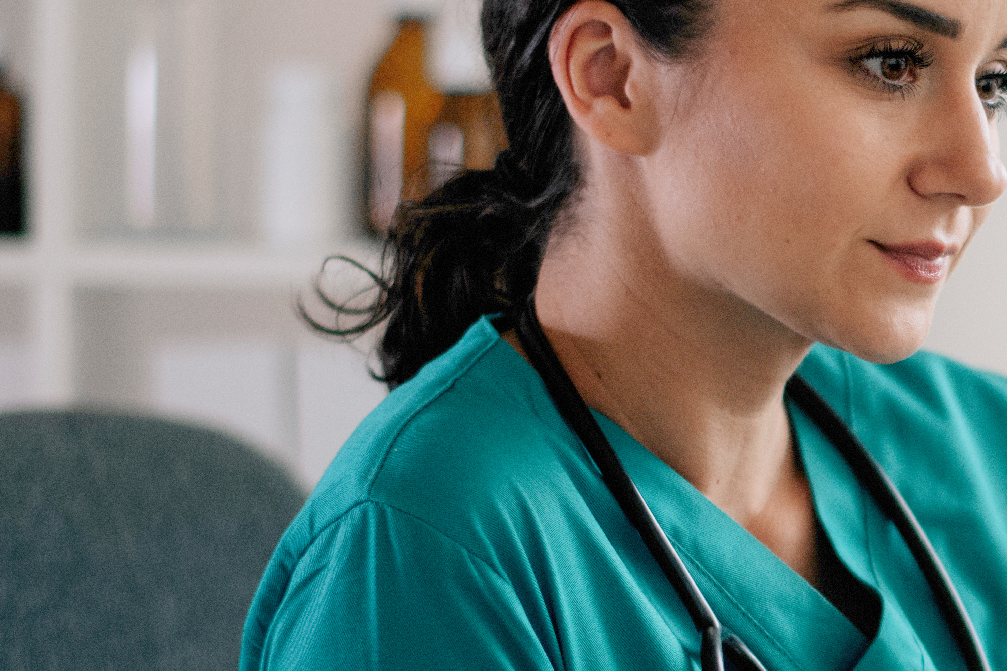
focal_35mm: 162
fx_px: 4531
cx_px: 1145
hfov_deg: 12.4
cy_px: 603
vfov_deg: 8.4
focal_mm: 58
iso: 400
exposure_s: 1/160
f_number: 2
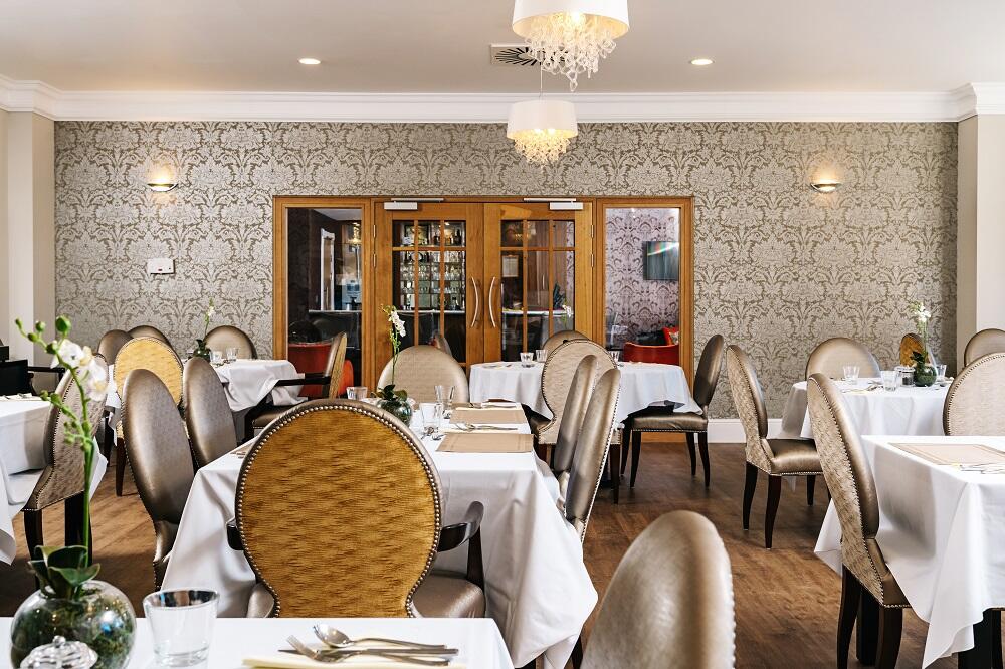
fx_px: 977
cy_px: 334
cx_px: 502
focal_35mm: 35
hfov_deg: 54.5
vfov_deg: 37.8
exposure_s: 1/80
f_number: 8
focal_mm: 35
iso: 500
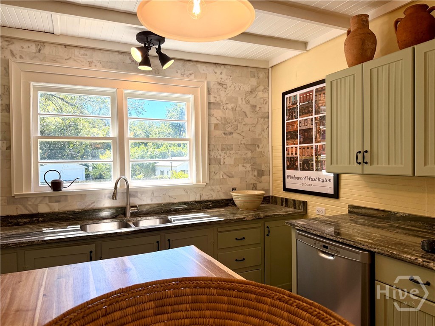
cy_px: 163
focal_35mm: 24
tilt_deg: -1.0
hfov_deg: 71.6
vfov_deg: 56.8
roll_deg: +0.4
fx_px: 302
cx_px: 218
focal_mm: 6.76
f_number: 1.78
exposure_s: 1/504
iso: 100
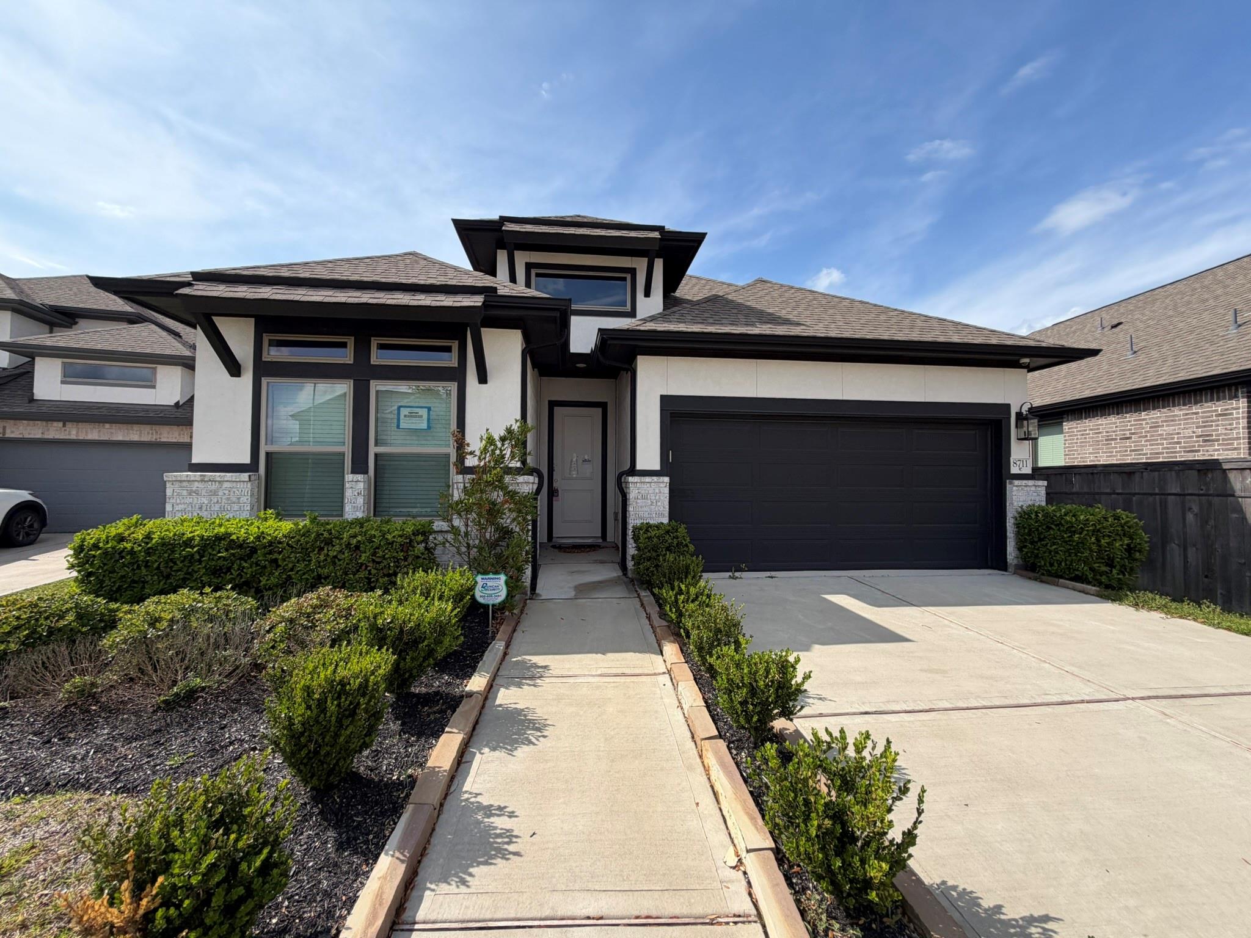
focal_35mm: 14
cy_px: 469
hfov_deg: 102.1
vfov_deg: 85.7
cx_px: 626
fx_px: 506
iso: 25
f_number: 2.2
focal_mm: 2.22
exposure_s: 1/928
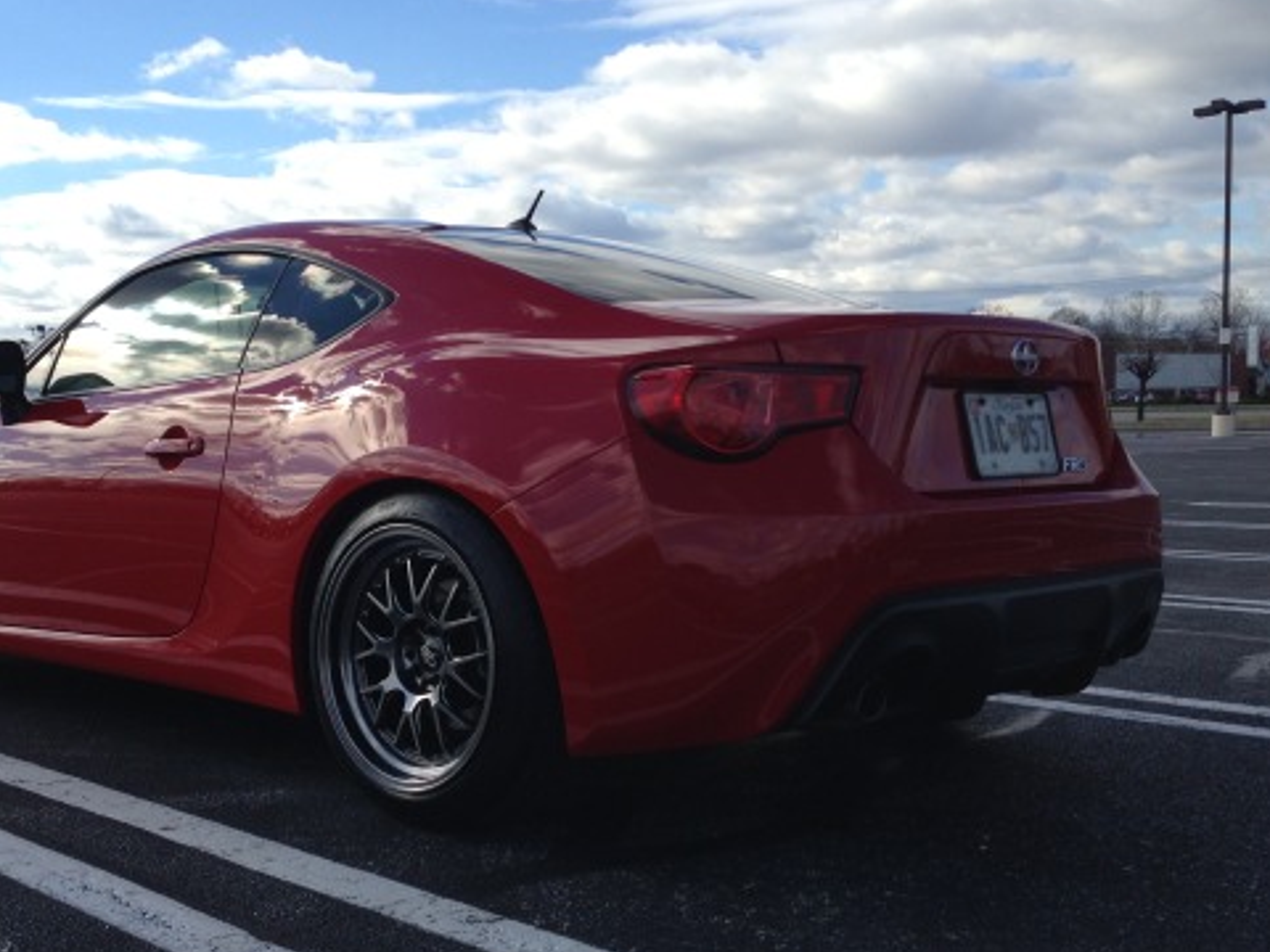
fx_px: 1614
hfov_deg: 42.6
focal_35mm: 44
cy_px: 563
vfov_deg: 32.8
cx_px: 463
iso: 50
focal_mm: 4.13
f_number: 2.4
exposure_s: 1/1427
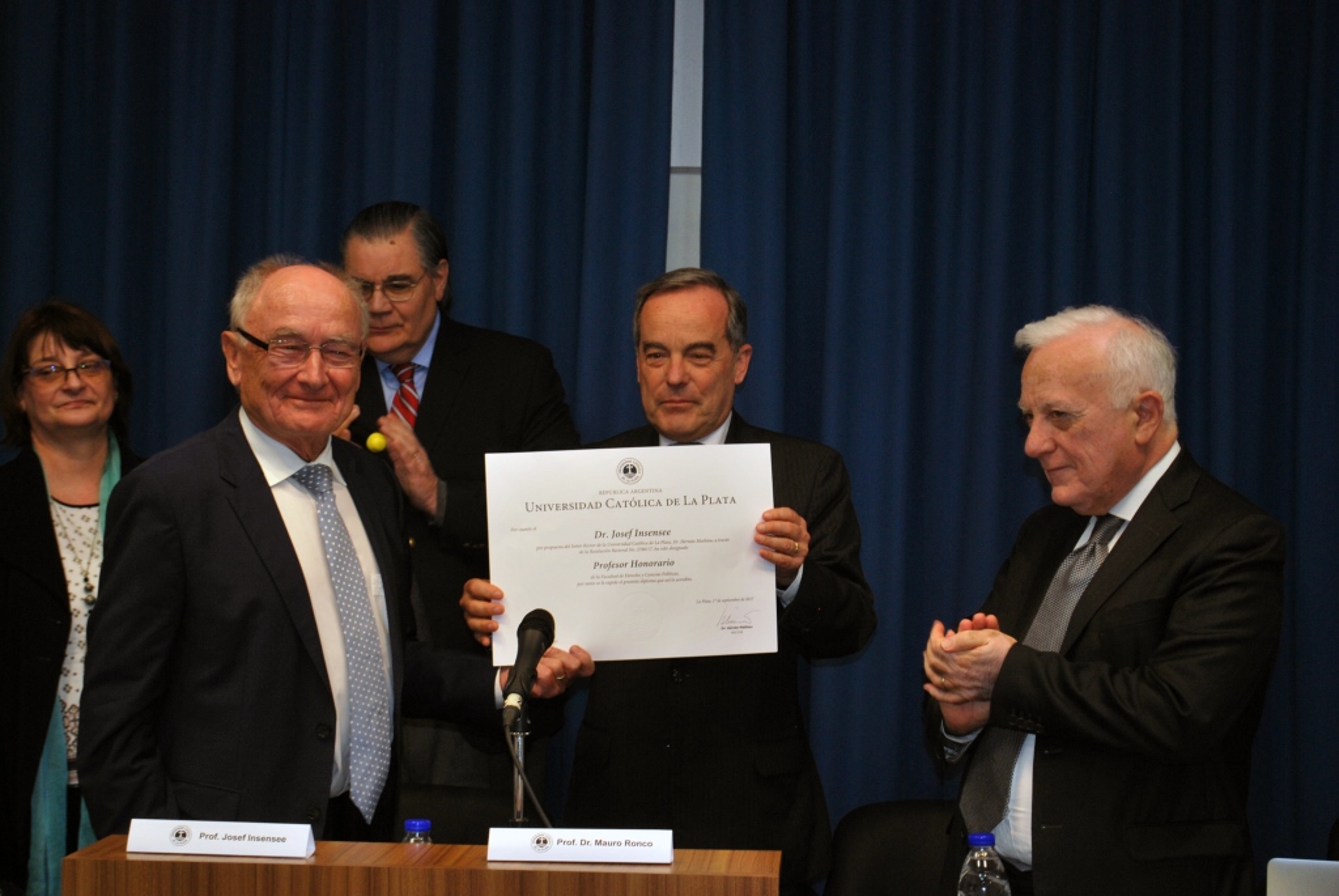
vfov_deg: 22.7
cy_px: 448
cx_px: 670
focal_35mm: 60
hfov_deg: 33.4
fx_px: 2234
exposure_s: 1/60
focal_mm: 40
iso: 200
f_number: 5.3
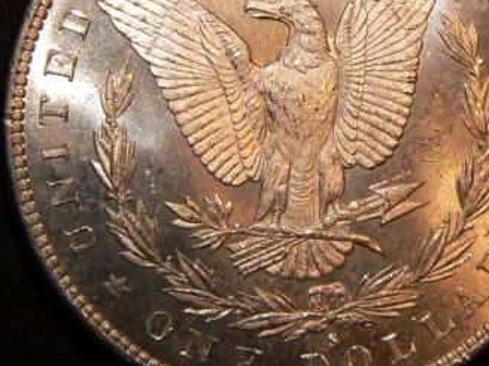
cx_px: 297
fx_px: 2825
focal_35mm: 200
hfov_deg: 9.9
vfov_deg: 7.4
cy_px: 121
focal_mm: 17.4
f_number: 5.6
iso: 200
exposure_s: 1/500
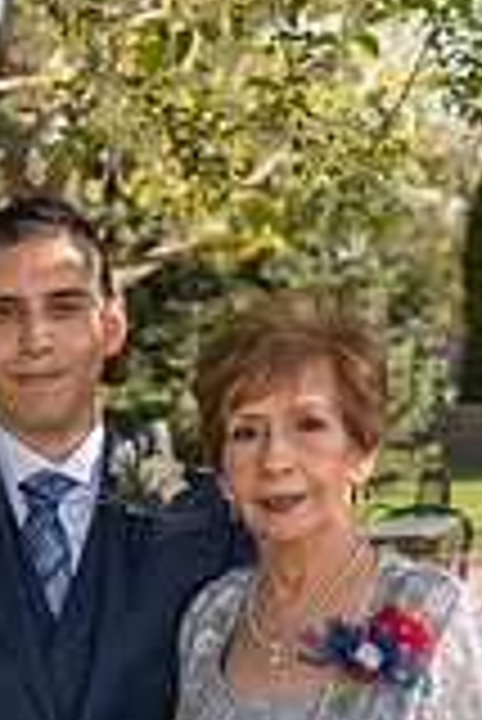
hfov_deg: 9.4
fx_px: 2926
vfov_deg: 13.7
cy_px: 796
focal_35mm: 146
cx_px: 117
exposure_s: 1/160
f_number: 5
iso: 50
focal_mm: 52
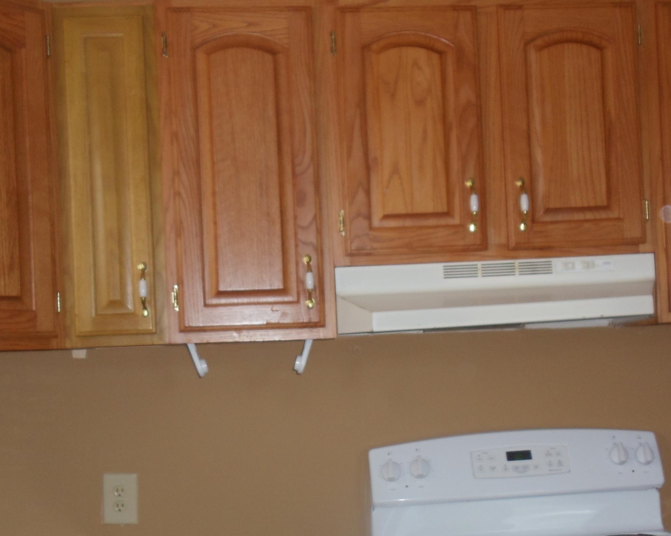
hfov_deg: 27.9
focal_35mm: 68
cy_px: 357
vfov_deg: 22.4
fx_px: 1350
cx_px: 315
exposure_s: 1/30
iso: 100
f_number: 3.5
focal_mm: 6
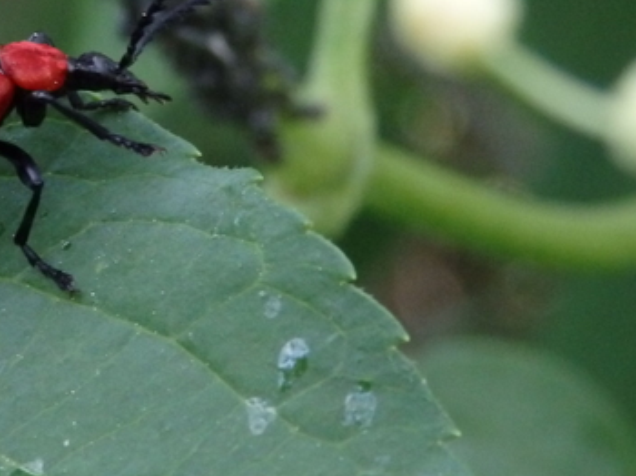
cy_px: 55
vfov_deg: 9.2
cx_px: 83
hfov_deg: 12.2
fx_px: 2956
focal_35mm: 161
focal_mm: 11.9
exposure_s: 1/100
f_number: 4.4
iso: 640
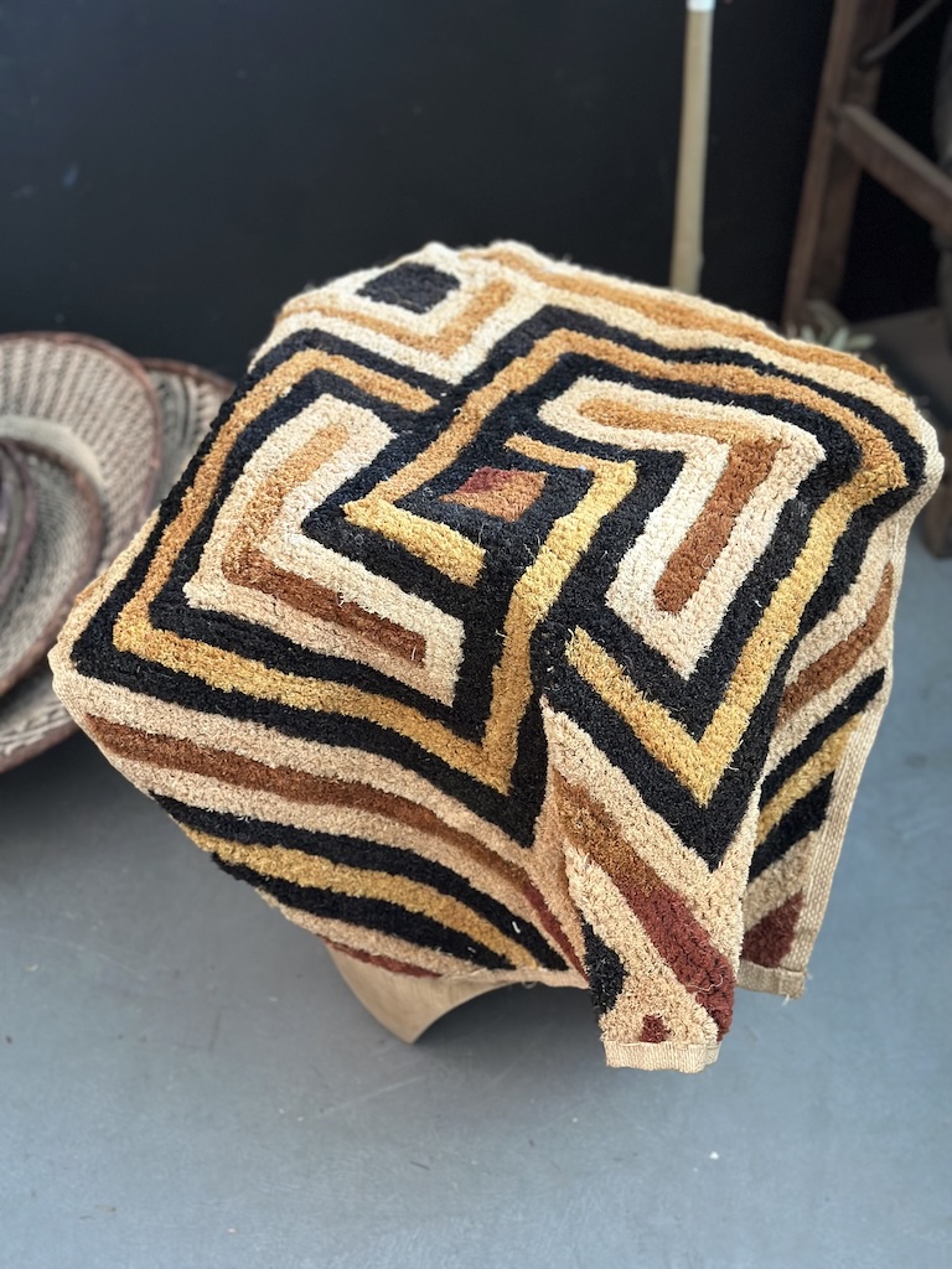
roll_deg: +1.0
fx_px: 1760
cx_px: 476
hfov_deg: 30.3
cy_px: 634
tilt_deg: -36.9
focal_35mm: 48
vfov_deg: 39.7
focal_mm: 6.86
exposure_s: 1/47
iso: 400
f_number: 1.78
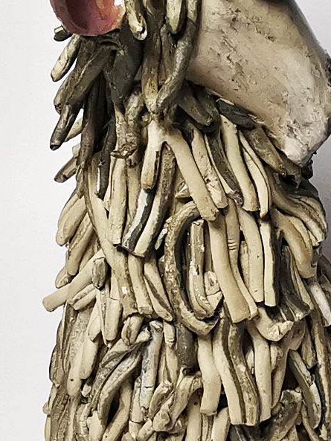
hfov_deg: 17.0
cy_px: 162
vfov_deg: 22.4
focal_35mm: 87
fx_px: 1109
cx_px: 207
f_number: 2.2
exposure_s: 1/33.3
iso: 200
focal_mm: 2.26
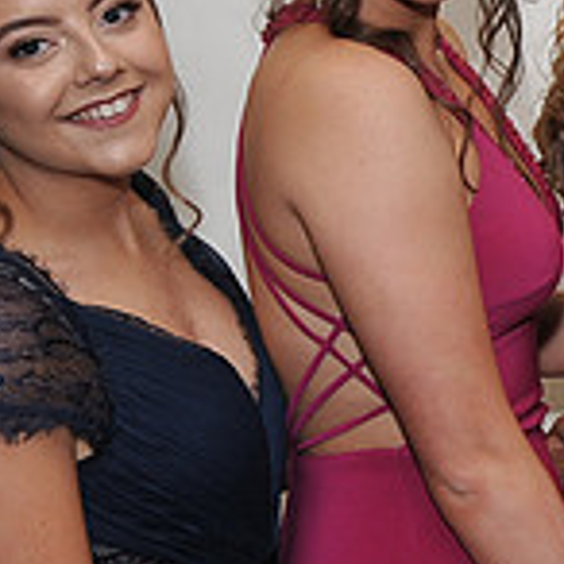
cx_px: 1109
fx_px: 2618
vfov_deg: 12.3
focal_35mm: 142
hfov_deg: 11.2
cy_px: 155
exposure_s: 1/60
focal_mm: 42
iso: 800
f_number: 6.3
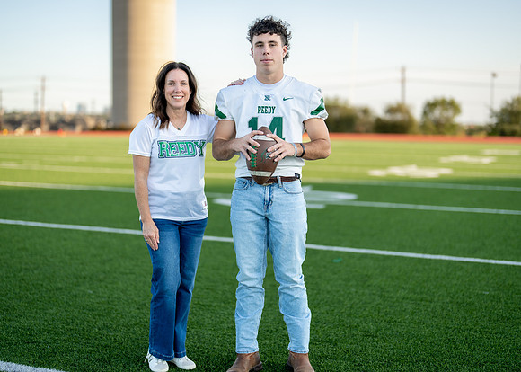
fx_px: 808
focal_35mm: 55
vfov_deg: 25.9
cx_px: 260
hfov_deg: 35.7
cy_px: 180
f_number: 1.2
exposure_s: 1/1600
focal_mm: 50
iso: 100
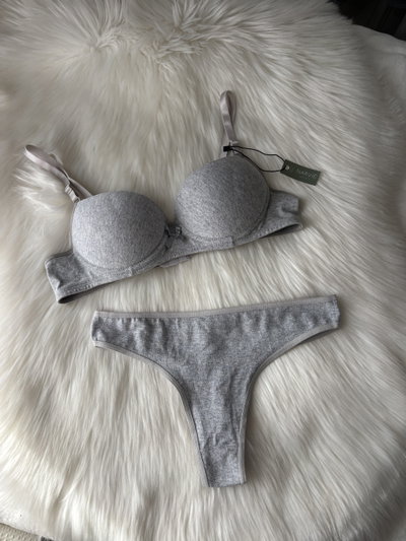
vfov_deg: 67.3
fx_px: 406
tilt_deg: -78.0
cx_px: 203
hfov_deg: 53.1
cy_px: 270
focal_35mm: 26
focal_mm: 5.96
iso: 50
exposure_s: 1/325
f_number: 1.6
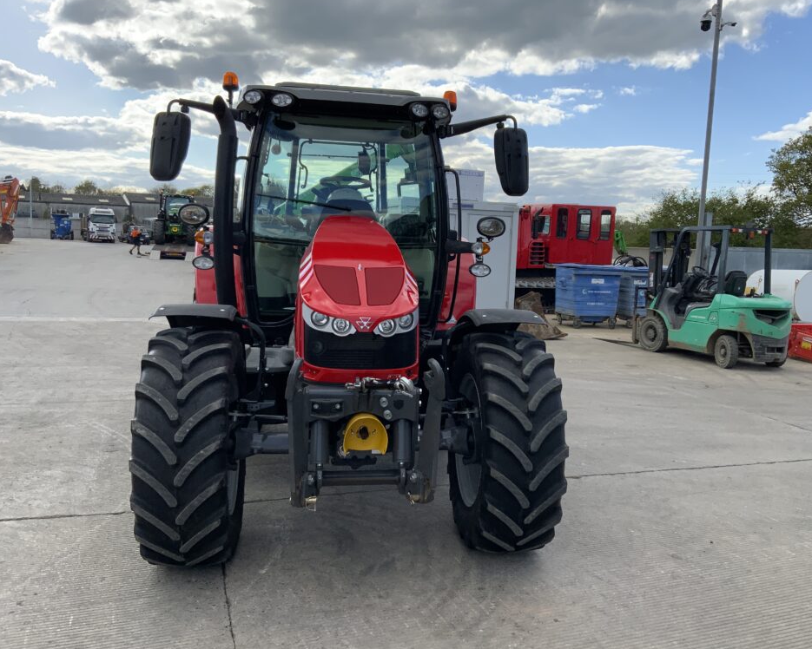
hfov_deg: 57.1
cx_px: 427
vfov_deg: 47.1
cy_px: 325
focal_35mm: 31
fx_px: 745
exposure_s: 1/1195
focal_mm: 3
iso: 16
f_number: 1.8
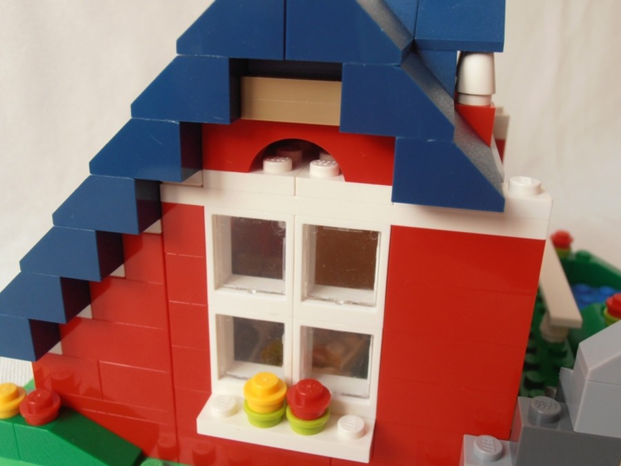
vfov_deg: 38.7
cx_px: 310
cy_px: 233
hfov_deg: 50.1
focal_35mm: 37
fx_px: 664
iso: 125
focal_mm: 6.61
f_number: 3.9
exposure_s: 1/30
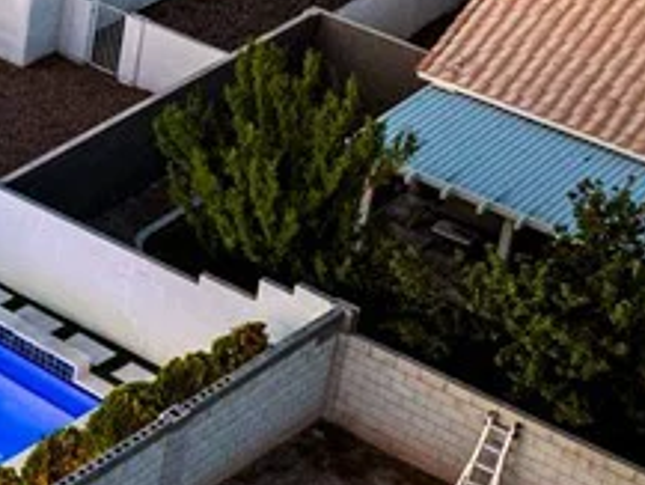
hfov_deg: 14.8
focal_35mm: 113
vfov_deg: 12.7
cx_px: -577
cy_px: -122
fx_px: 2107
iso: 460
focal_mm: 12.29
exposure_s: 1/13
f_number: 2.8
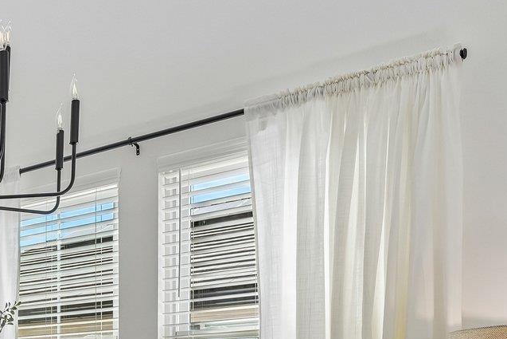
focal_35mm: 45
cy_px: 410
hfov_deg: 36.5
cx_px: -57
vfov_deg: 26.5
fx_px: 634
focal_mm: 14
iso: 500
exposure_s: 1/80
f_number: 8
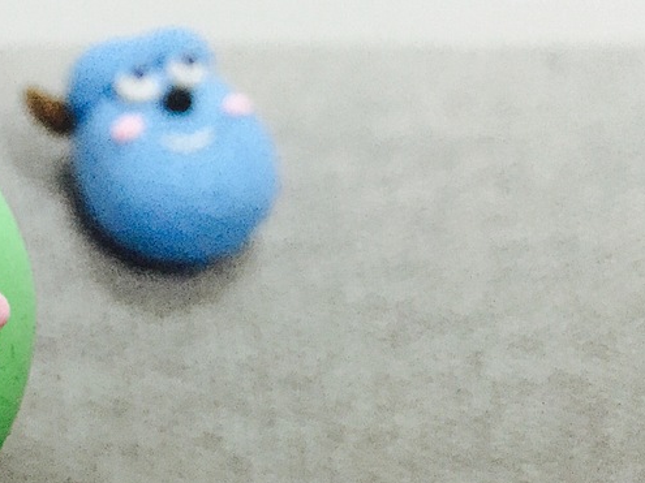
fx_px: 1397
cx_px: -98
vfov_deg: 19.5
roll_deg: -1.7
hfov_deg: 24.0
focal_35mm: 75
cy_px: 104
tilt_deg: -12.9
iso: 400
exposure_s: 1/17
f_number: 2.2
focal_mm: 4.15
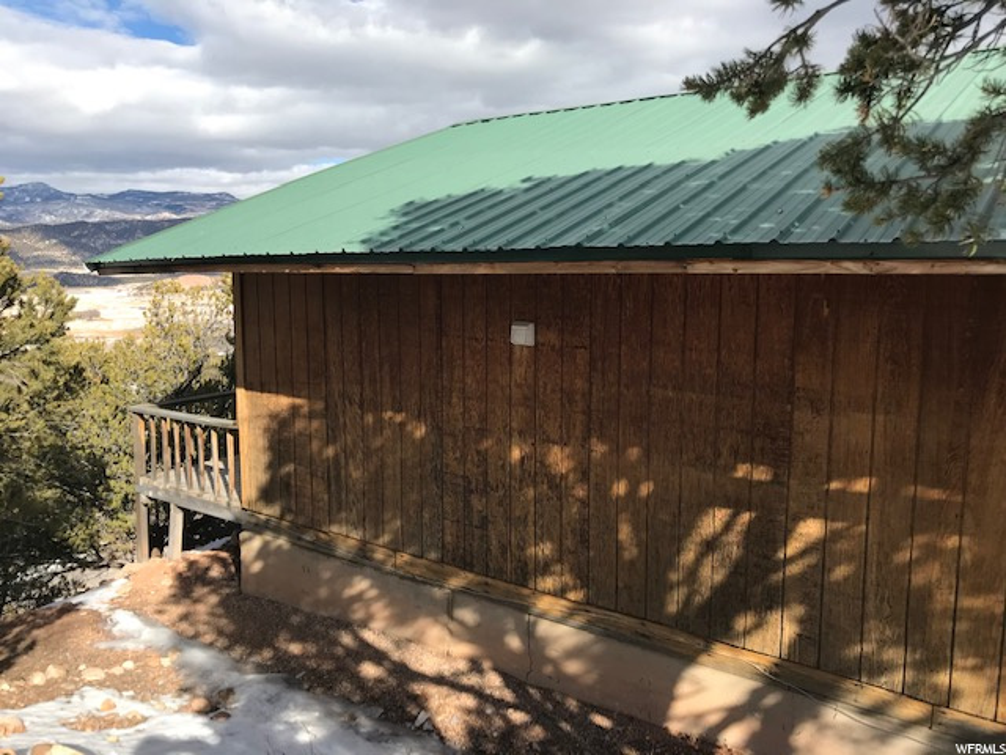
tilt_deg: -7.1
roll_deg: -1.9
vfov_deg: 49.7
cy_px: 378
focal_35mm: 28
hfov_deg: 63.4
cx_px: 503
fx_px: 814
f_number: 1.8
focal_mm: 3.99
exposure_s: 1/1709
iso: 20
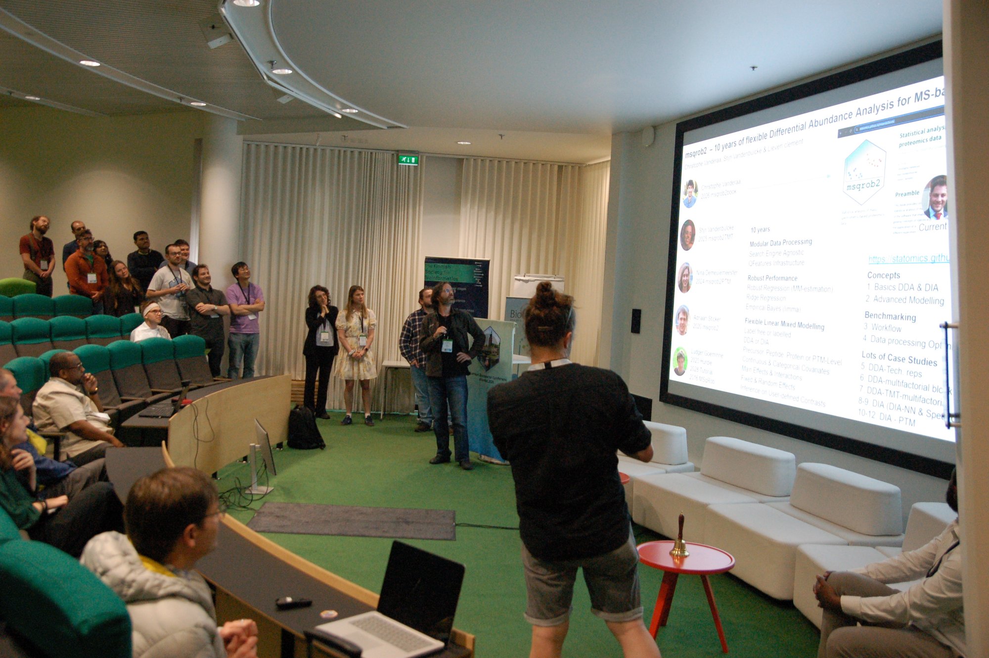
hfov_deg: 57.3
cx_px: 494
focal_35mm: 33
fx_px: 906
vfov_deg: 39.9
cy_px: 329
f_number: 4
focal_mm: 22
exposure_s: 1/125
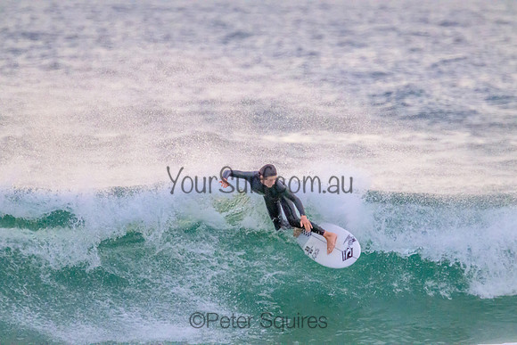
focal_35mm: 800
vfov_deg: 1.7
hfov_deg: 2.6
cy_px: 172
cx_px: 258
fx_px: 11491
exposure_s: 1/1600
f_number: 11
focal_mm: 800
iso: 20000
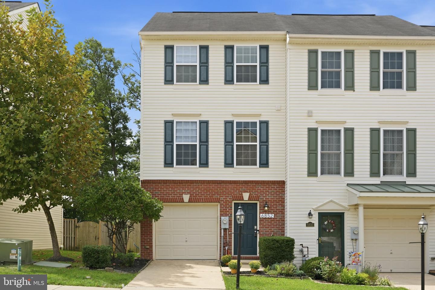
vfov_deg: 37.9
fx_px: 423
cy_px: 145
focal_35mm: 35
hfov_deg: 54.4
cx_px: 218
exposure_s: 1/640
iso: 200
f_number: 8
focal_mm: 35
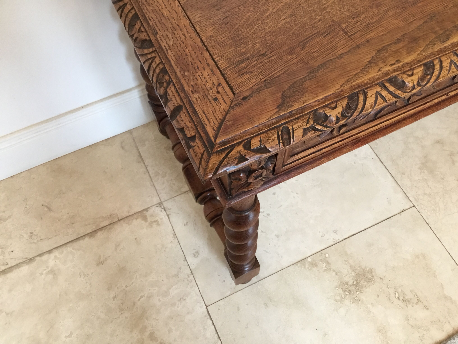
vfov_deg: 45.4
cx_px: 229
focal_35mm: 31
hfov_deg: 58.4
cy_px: 172
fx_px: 410
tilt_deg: -62.2
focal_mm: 3.3
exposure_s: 1/33
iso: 160
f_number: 2.4
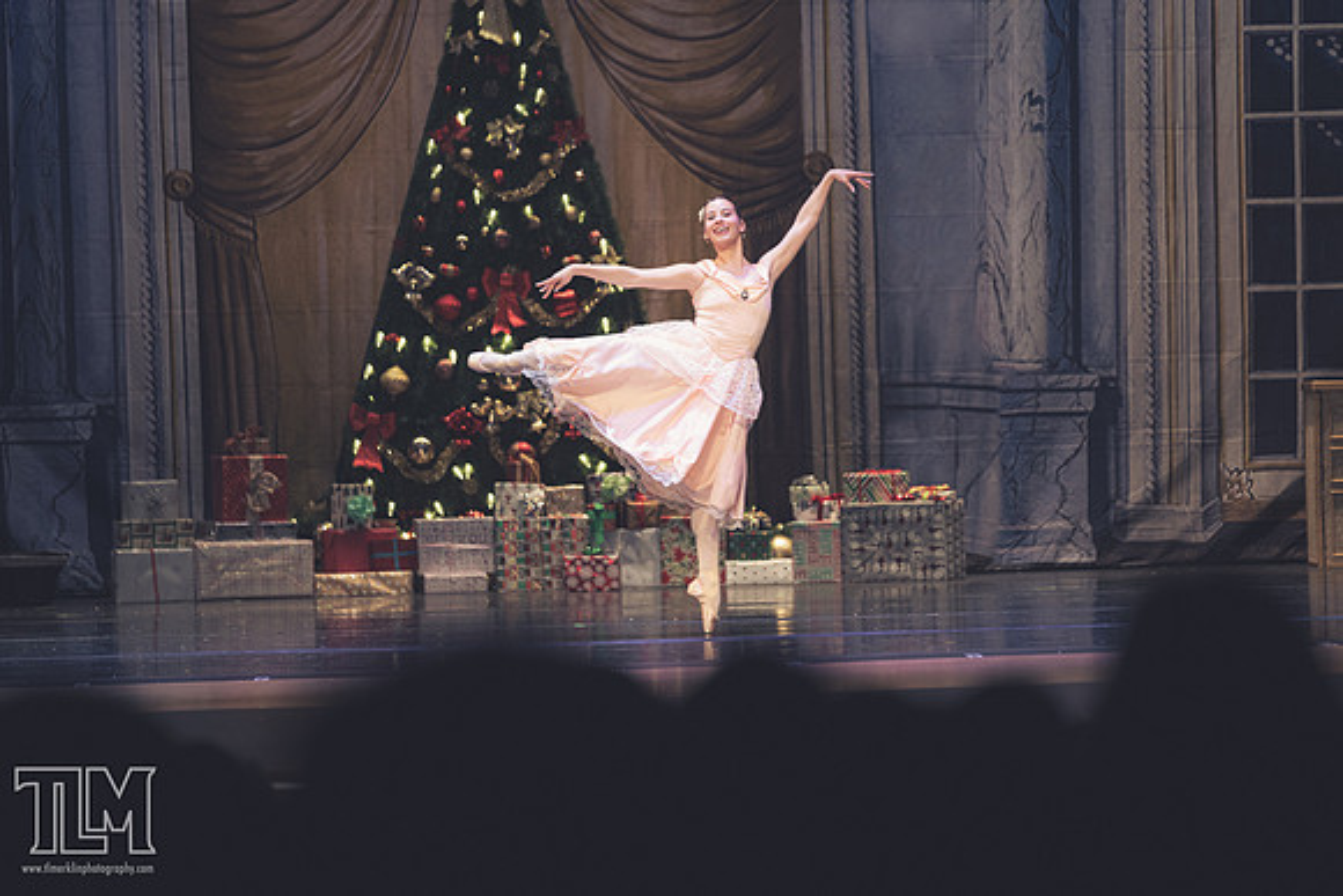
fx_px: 7463
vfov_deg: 6.9
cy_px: 448
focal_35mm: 200
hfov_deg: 10.3
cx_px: 672
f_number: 2.8
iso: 800
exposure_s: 1/320
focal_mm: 200
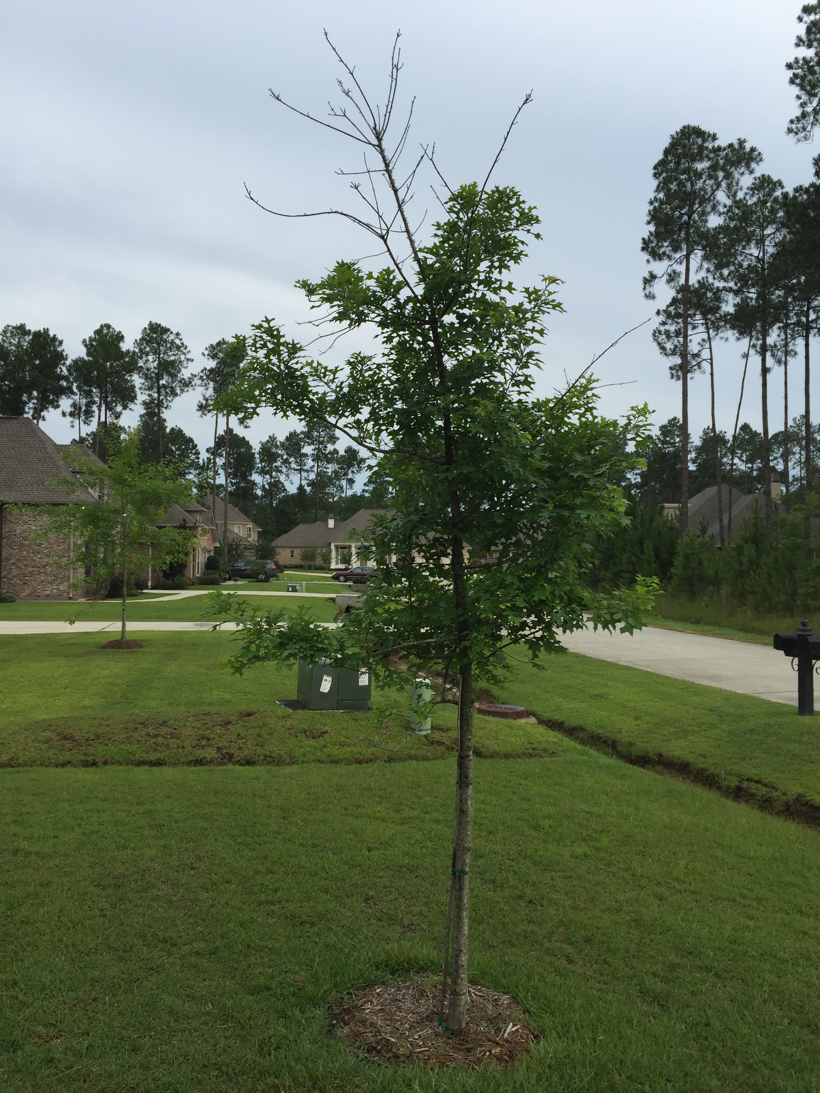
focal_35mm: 29
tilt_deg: +2.2
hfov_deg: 48.2
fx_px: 916
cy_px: 546
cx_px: 410
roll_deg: +0.9
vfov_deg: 61.7
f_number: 2.2
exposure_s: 1/1068
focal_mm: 4.15
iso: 32
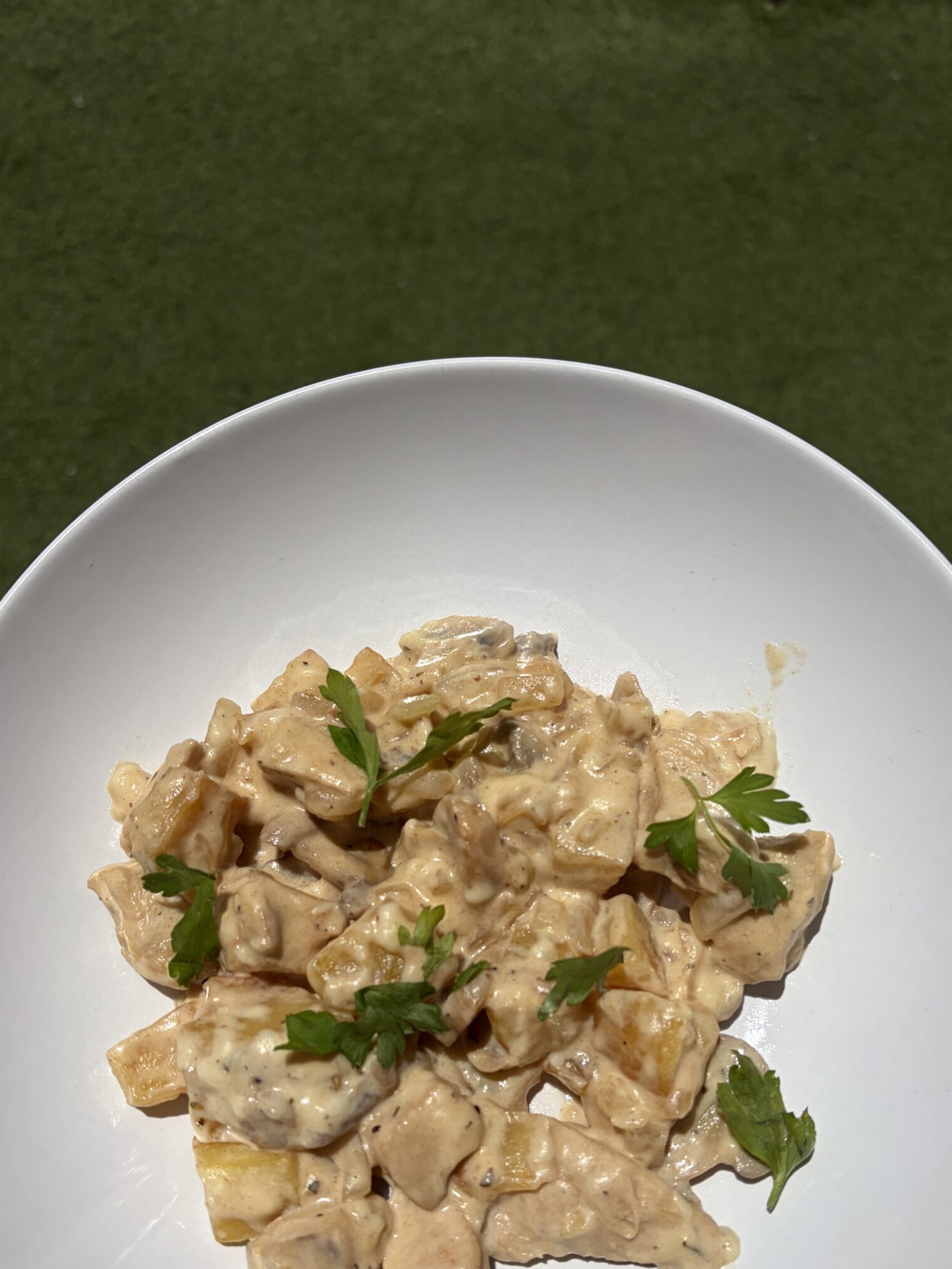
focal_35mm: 33
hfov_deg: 42.9
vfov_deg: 54.8
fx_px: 1210
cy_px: 777
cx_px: 501
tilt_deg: -61.9
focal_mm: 5.96
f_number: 1.6
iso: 50
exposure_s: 1/25000
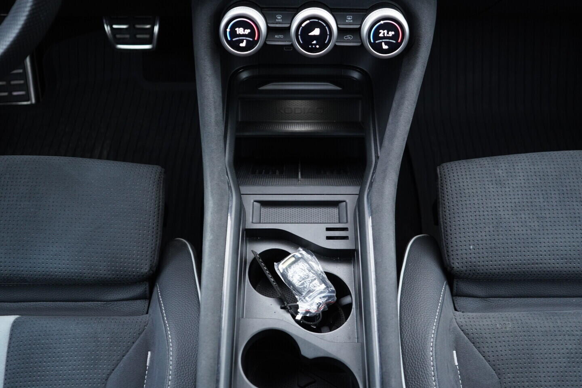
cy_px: 194
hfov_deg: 53.1
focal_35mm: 36
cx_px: 291
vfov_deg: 36.9
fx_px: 582
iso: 500
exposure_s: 1/40
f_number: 2.8
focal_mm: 24
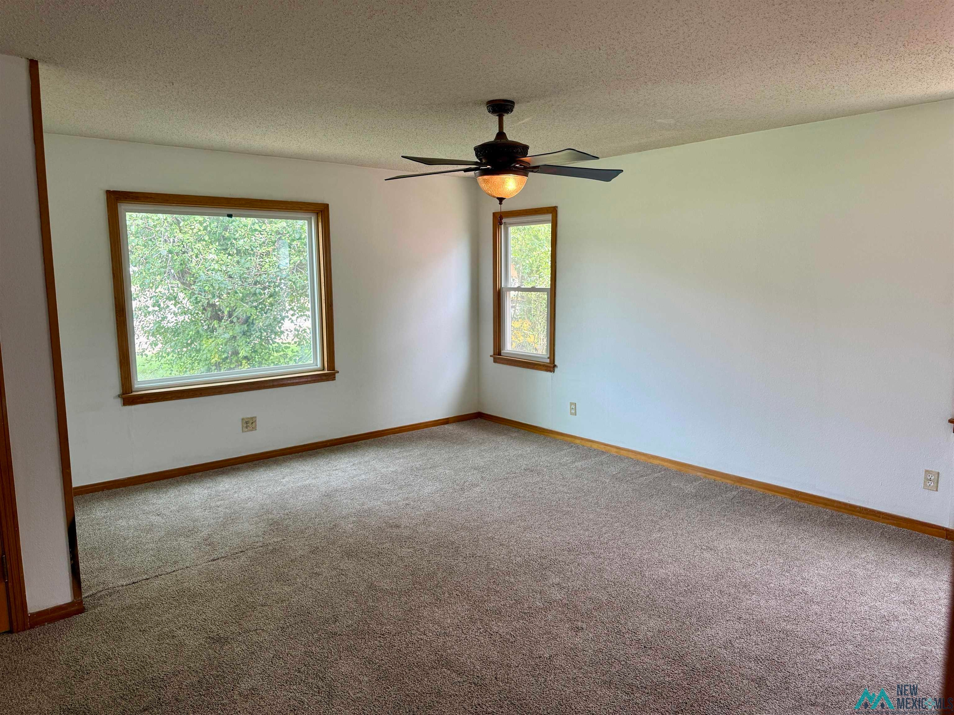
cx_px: 477
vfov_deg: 56.8
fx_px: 661
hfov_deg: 71.6
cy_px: 358
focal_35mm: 24
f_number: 1.78
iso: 100
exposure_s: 1/120
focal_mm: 6.76
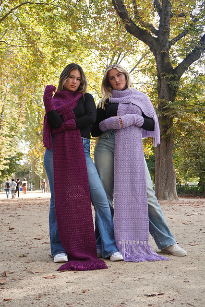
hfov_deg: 33.0
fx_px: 346
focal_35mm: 40
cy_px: 154
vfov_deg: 47.9
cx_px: 102
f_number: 5.6
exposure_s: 1/60
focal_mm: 27
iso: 100
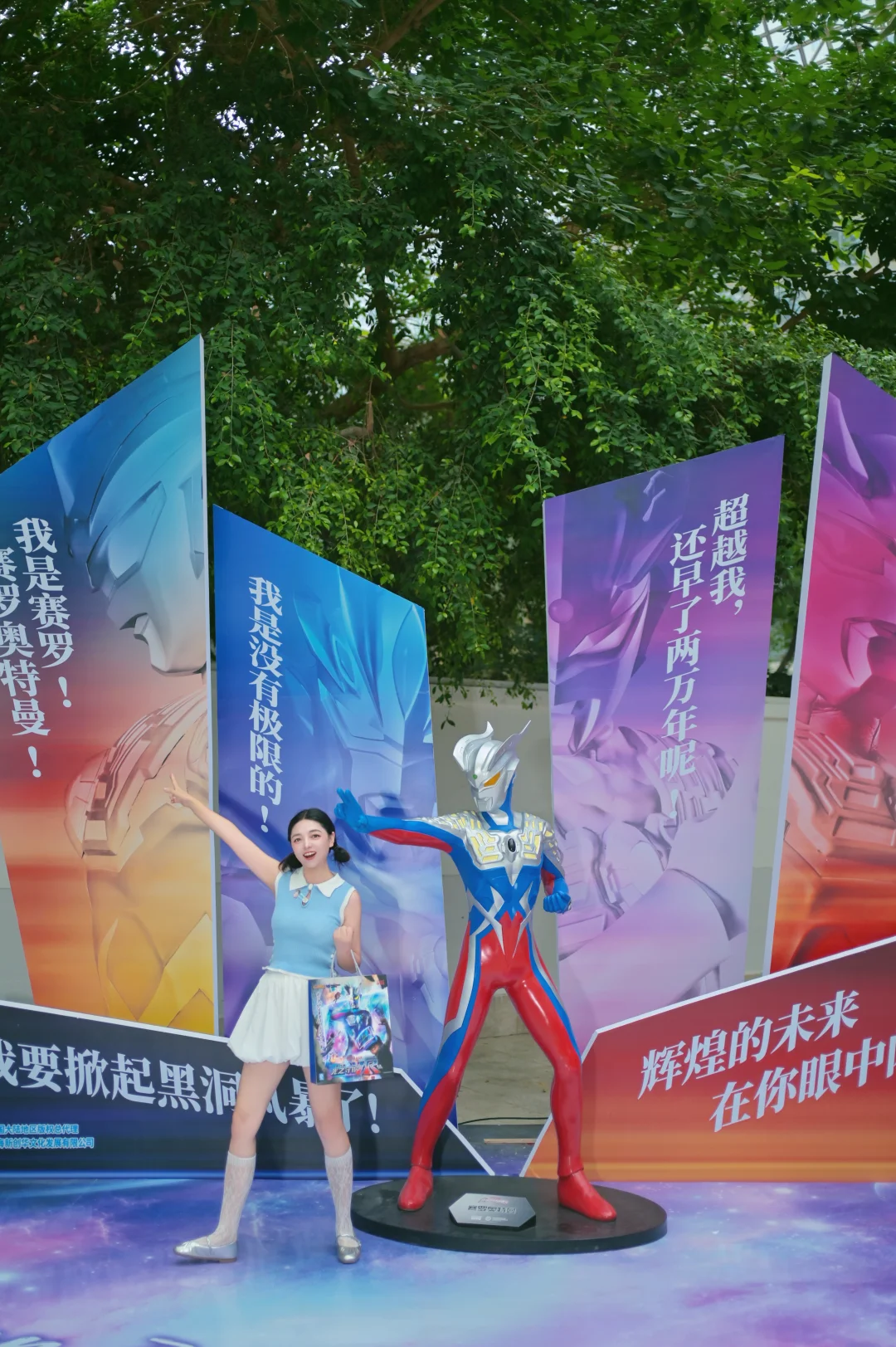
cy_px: 674
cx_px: 448
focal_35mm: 35
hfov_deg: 37.8
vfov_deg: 54.5
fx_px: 1308
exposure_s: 1/640
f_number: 1.8
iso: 200
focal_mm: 35
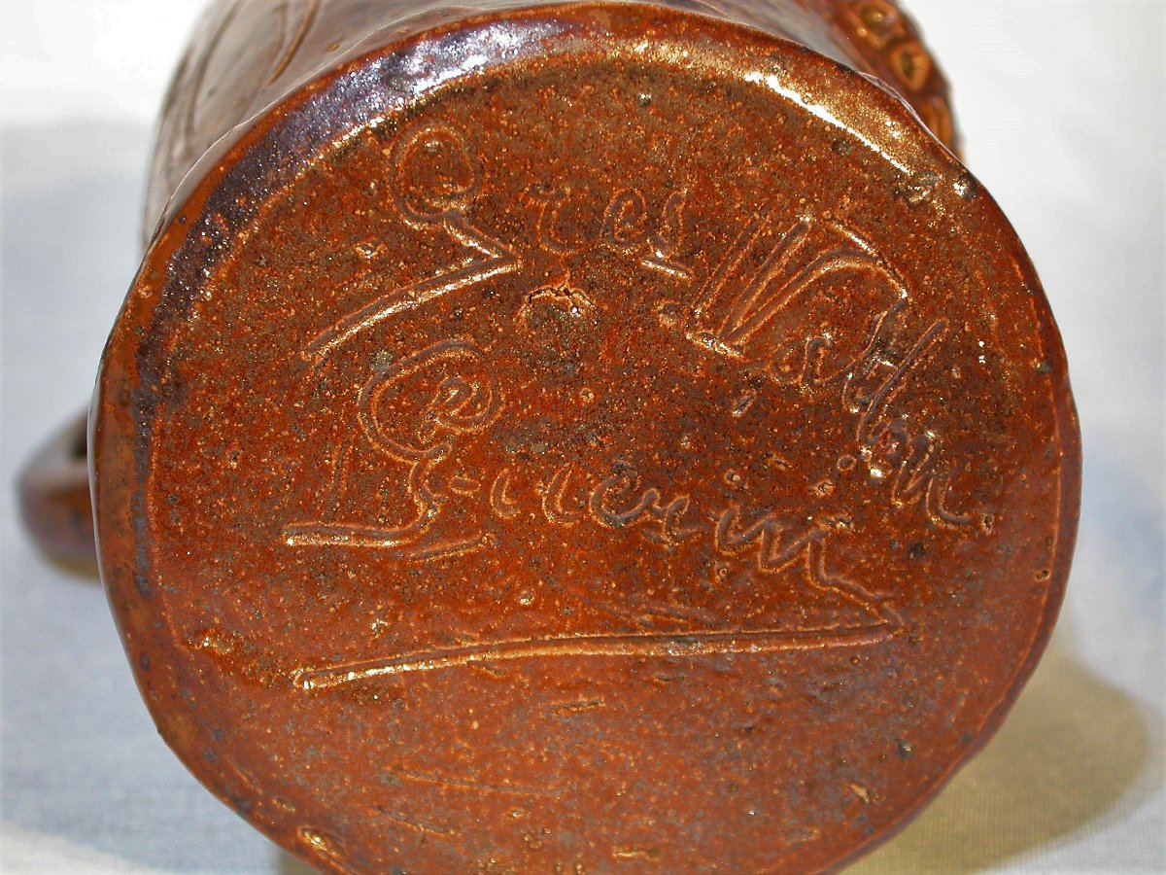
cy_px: 438
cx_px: 583
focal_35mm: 81
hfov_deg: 24.1
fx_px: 2728
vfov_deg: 18.2
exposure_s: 1/4.1
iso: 105
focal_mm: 16.9
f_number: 3.5
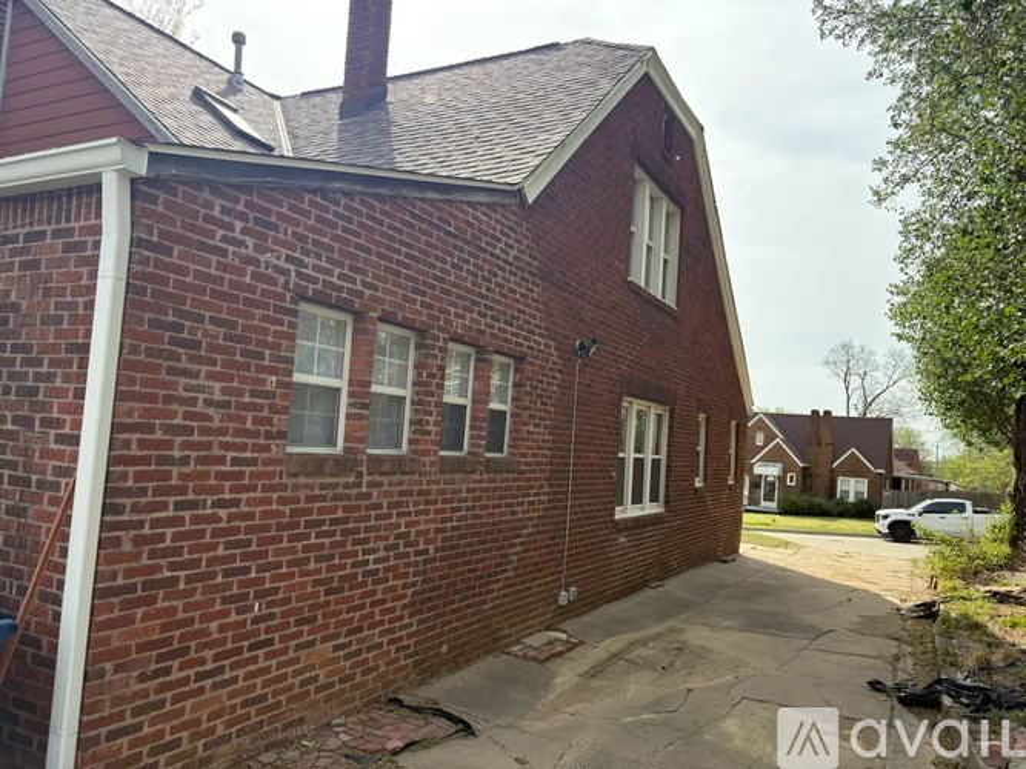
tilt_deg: +3.1
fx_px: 770
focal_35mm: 26
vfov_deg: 53.0
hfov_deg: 67.3
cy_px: 384
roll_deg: -3.7
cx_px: 513
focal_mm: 5.96
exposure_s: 1/2747
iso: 64
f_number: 1.6
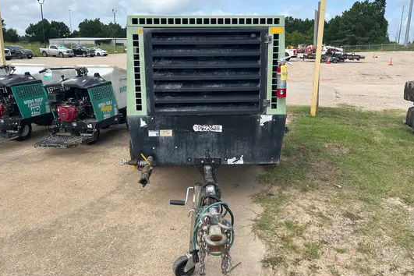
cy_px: 135
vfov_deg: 46.4
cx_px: 208
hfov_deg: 65.5
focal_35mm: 28
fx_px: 322
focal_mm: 5.1
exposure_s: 1/2101
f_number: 1.6
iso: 50
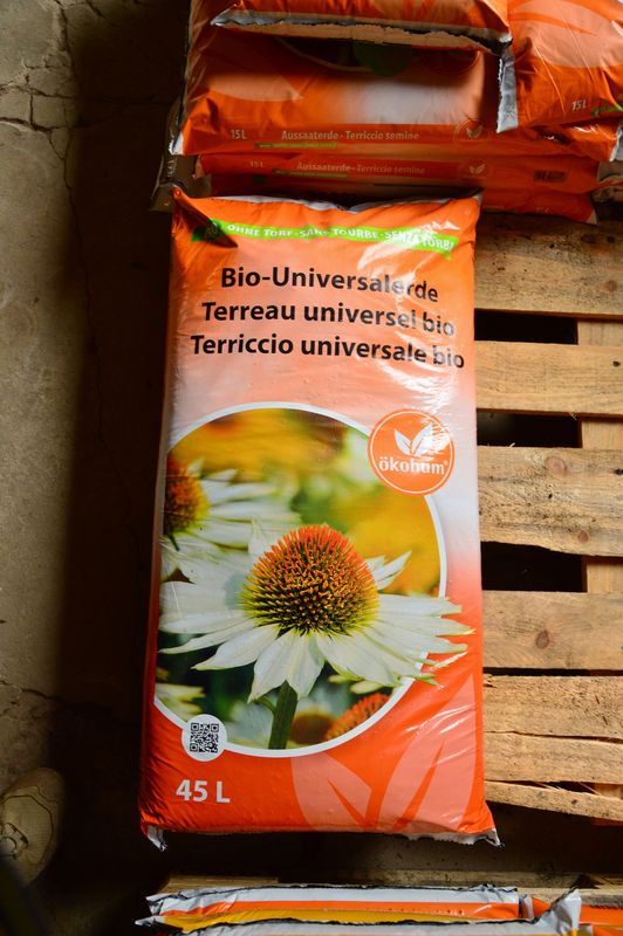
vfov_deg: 59.5
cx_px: 312
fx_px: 819
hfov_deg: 41.6
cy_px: 468
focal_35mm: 32
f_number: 3.8
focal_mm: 21
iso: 560
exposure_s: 1/50
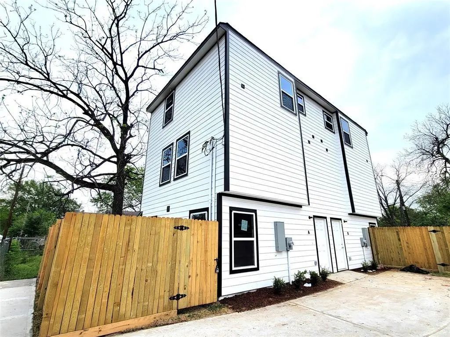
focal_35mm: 13
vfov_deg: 89.9
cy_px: 168
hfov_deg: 106.2
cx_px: 225
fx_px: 169
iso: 50
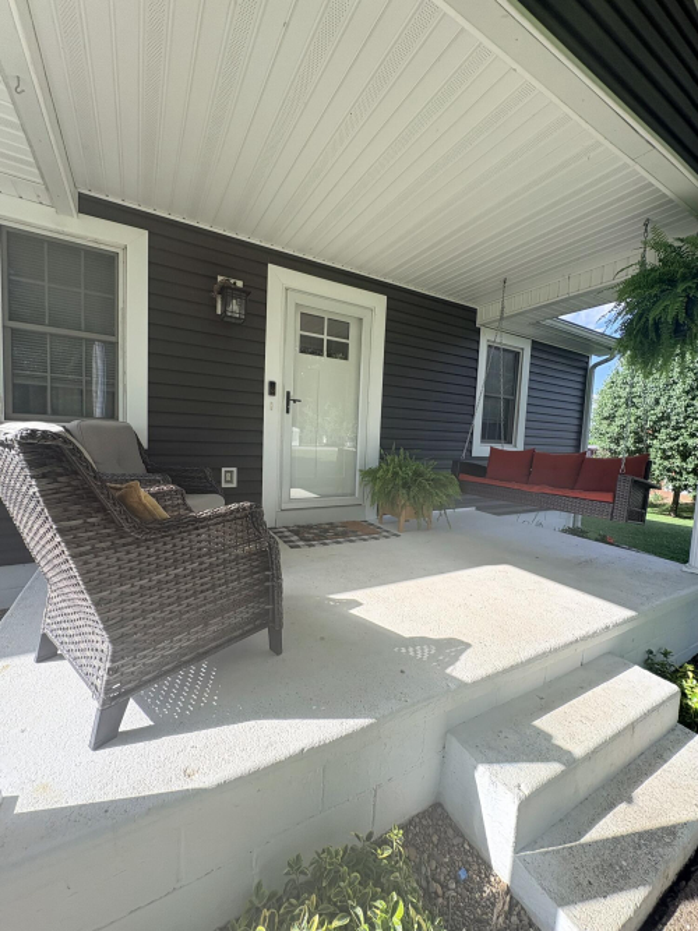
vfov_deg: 102.1
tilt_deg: -3.2
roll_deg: -2.4
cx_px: 349
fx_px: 377
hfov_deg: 85.7
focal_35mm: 14
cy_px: 466
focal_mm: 2.22
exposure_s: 1/498
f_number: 2.2
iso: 64
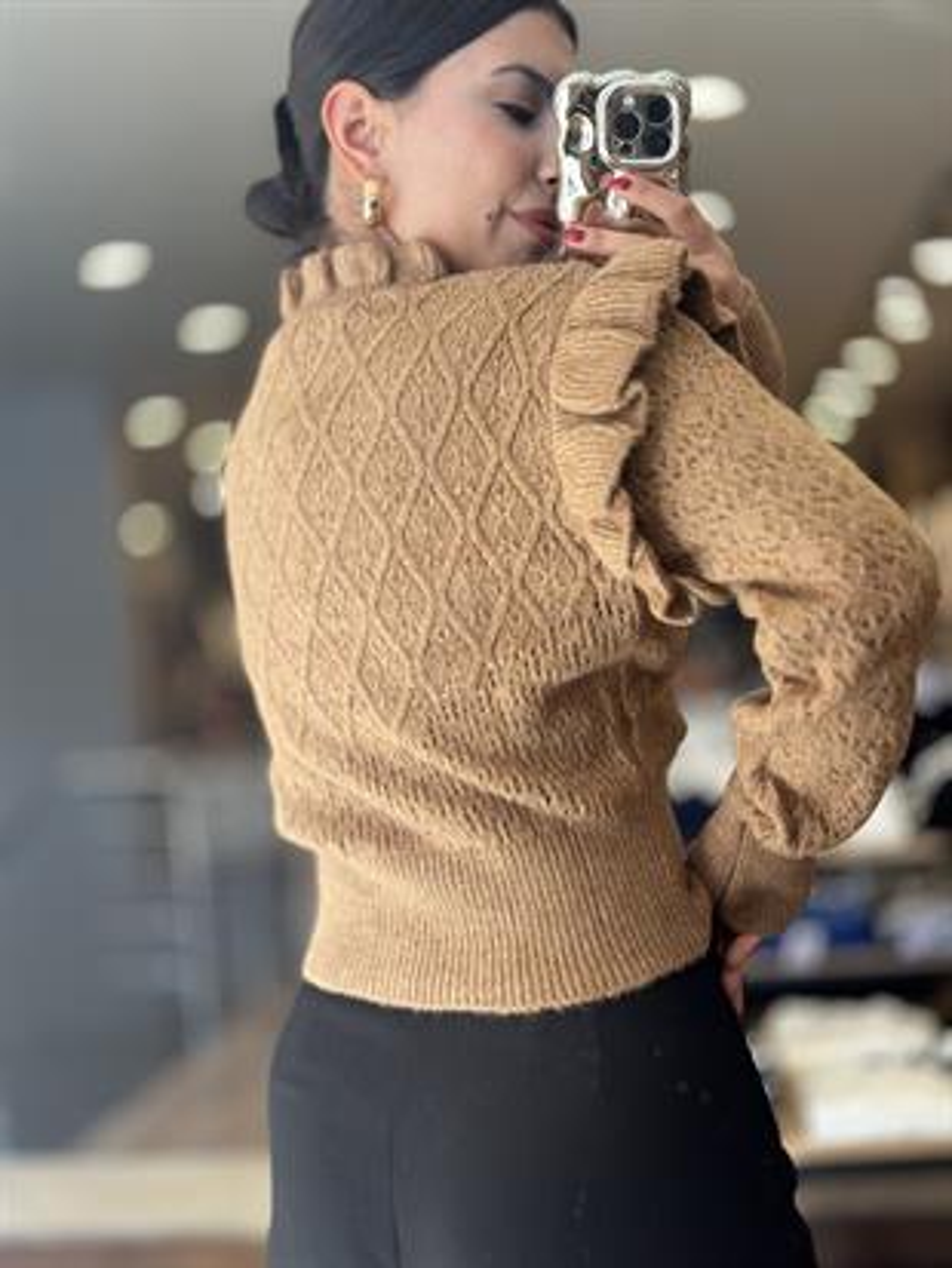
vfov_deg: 39.6
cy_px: 634
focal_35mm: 48
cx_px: 476
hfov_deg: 30.3
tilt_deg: -30.5
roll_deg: +7.5
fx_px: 1759
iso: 80
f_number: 1.78
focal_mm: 6.86
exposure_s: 1/245
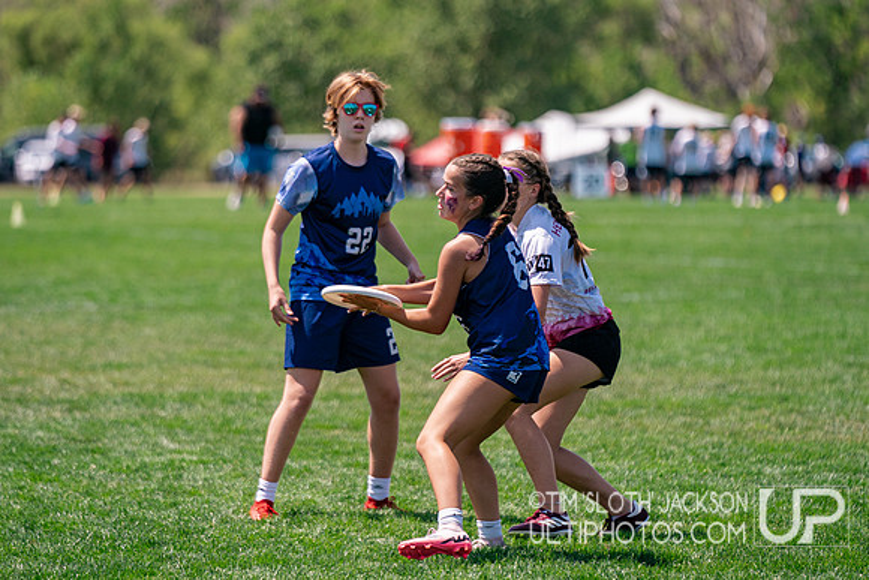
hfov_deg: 8.5
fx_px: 5855
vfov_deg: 5.7
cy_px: 274
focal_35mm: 243
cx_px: 411
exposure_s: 1/5000
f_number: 3.2
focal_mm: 200
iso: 320
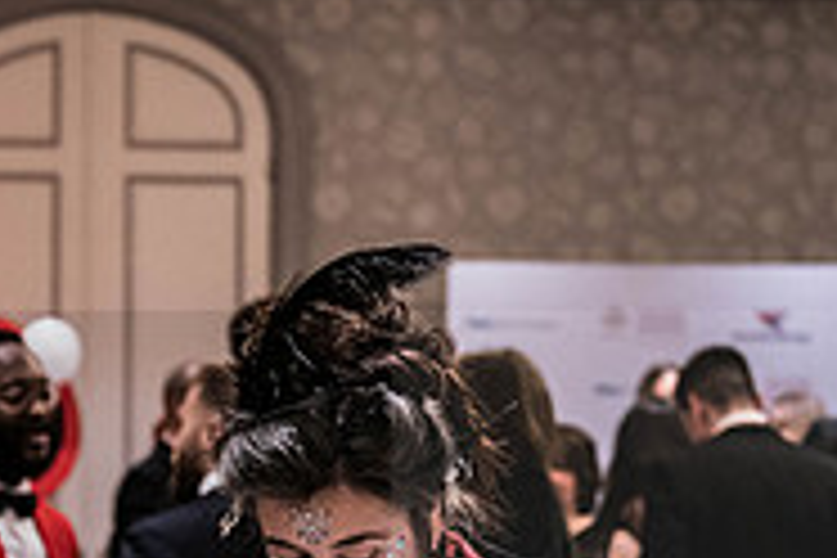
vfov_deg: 9.1
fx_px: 3441
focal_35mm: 148
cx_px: 329
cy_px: 703
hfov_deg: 13.9
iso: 6400
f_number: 2.8
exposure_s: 1/100
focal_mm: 45
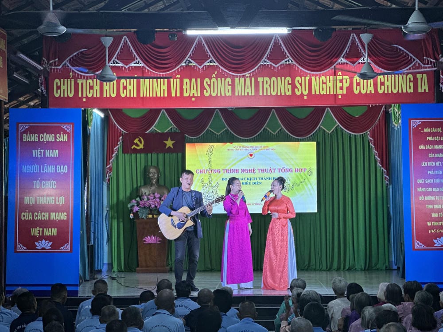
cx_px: 222
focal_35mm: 77
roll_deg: +0.5
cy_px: 166
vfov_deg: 19.1
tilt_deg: +4.5
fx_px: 985
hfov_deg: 25.3
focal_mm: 9
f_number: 2.8
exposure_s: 1/100
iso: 200
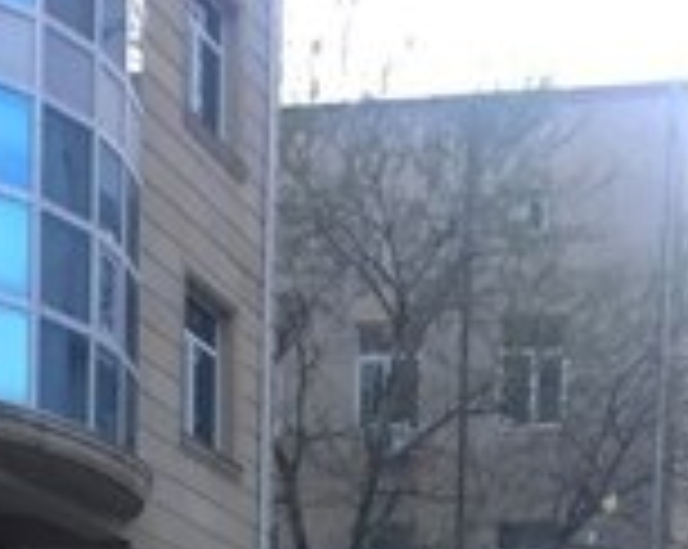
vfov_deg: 14.1
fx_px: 1871
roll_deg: -1.6
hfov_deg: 20.6
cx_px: 549
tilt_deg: -3.7
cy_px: 1084
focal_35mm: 92
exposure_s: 1/33
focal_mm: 4.15
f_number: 2.2
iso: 80
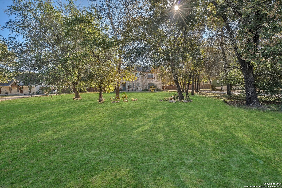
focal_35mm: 16
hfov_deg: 96.7
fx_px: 125
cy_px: 94
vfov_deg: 73.7
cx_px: 141
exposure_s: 1/60
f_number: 10
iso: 125
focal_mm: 16
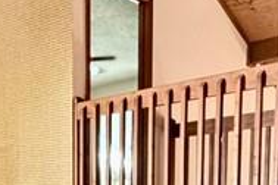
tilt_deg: -5.8
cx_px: 121
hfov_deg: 25.7
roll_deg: -0.3
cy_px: 297
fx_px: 610
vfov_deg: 15.6
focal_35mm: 79
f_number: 2.2
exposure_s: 1/40
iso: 1000
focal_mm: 2.22
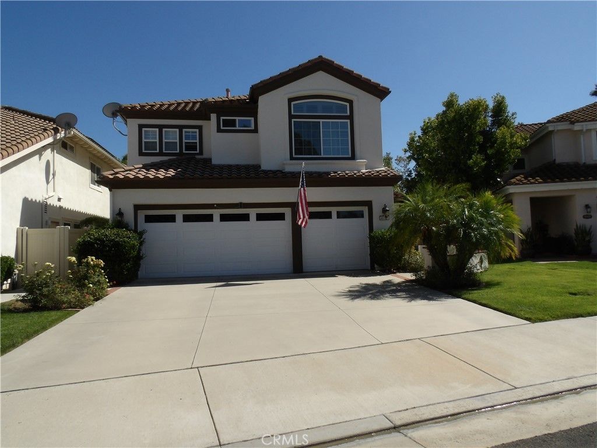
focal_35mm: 23
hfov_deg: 73.9
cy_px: 224
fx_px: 397
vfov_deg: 58.9
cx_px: 298
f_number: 6.2
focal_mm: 4.2
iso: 100
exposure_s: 1/461
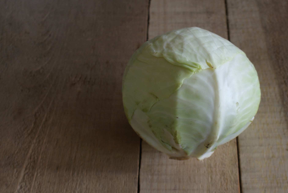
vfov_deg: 23.8
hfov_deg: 34.9
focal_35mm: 57
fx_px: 457
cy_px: 106
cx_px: 176
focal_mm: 28
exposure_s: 1/50
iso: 125
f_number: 5
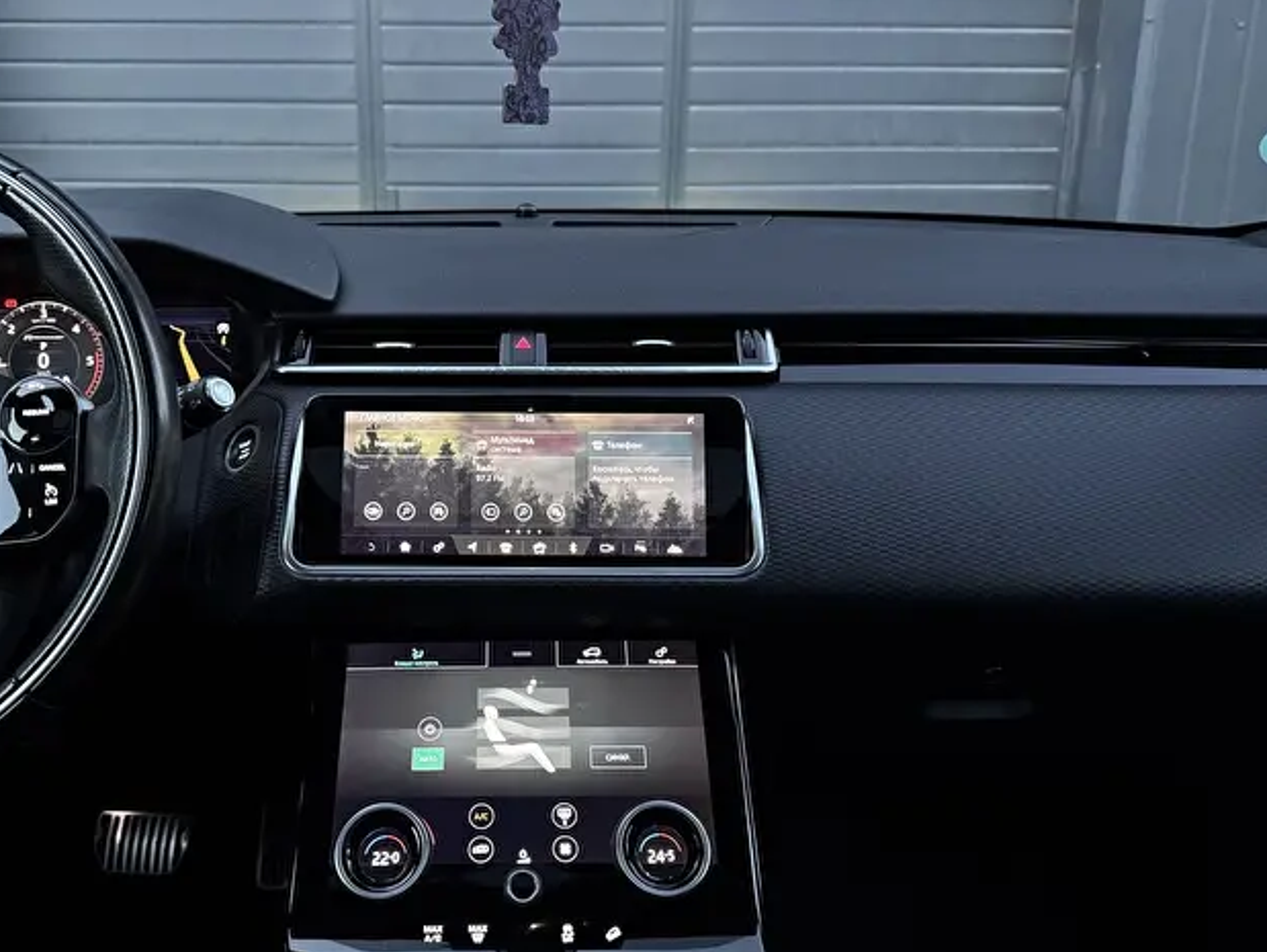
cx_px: 520
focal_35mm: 31
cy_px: 483
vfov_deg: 45.5
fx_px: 1135
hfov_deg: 58.0
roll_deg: +0.3
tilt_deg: -15.7
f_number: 1.78
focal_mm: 6.76
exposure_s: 1/50
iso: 500
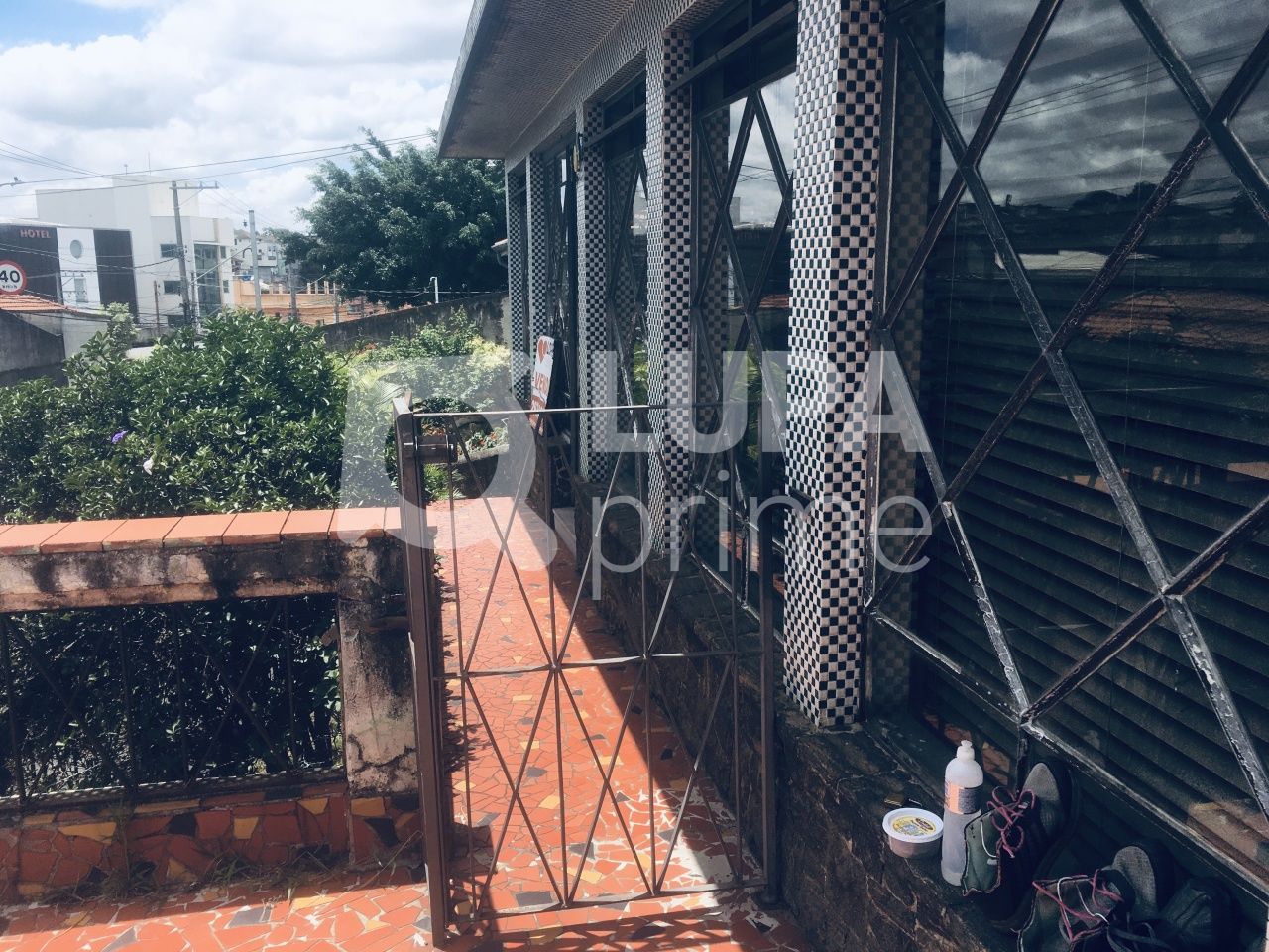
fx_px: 1063
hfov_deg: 61.7
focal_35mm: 29
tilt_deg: -8.6
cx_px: 634
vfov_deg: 48.2
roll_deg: -0.4
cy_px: 476
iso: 25
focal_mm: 4.15
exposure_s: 1/1083
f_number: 2.2
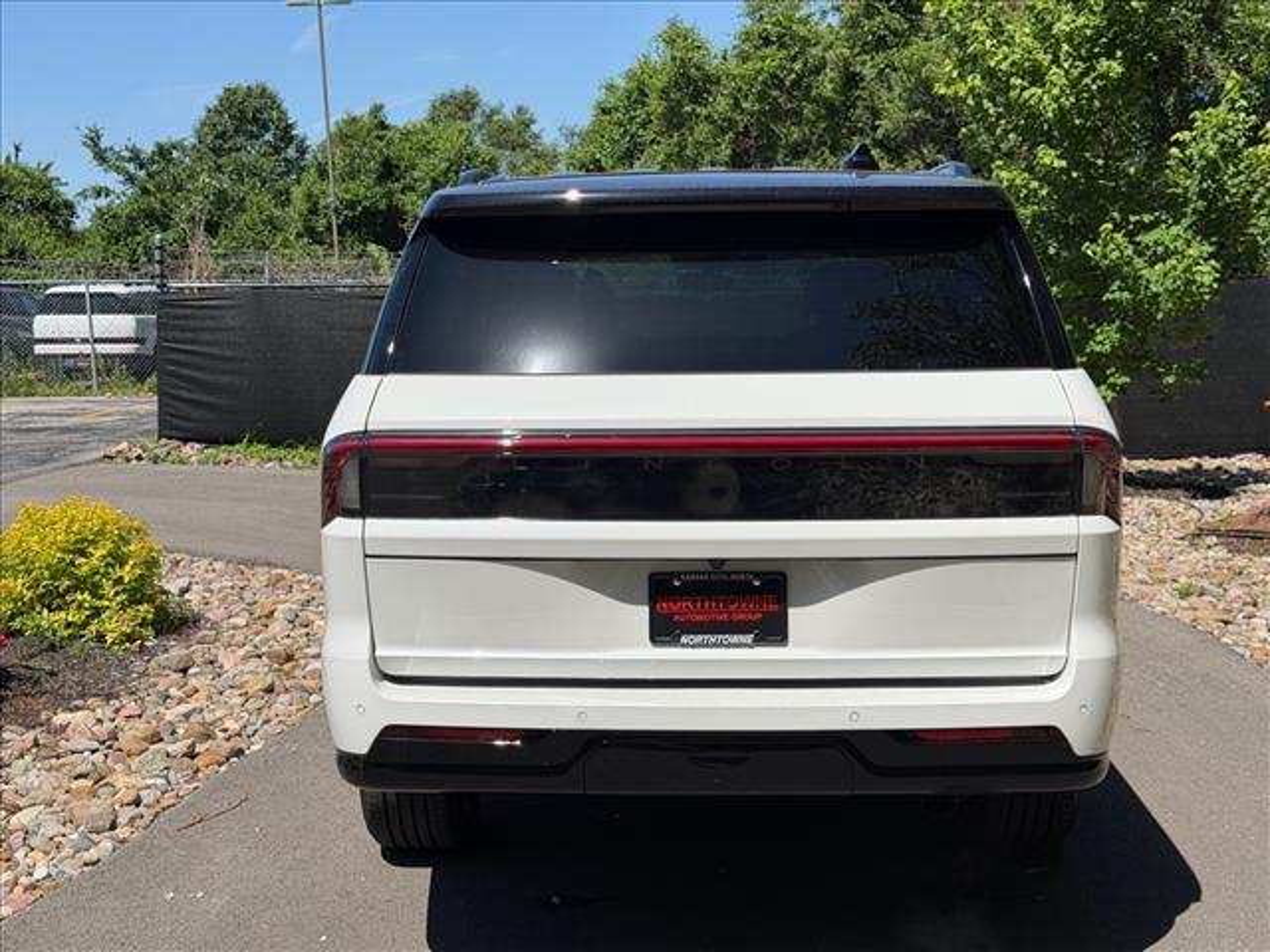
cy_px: 476
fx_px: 1761
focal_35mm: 48
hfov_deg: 39.7
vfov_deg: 30.3
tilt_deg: -4.3
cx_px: 635
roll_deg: +2.3
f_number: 1.78
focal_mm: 6.76
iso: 64
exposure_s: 1/6536
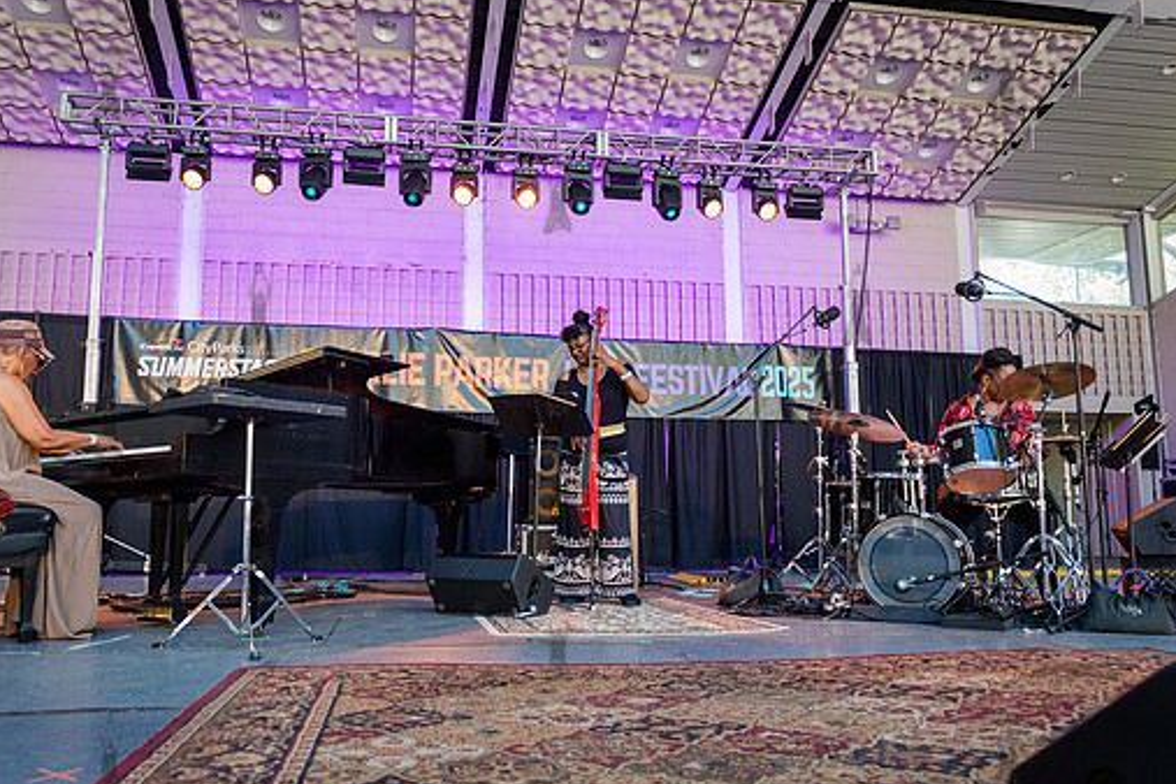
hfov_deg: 61.9
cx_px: 557
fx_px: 980
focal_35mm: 30
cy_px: 416
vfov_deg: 43.6
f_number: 4
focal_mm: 26
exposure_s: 1/400
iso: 3200
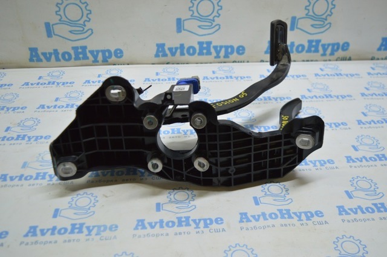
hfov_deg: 53.2
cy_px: 128
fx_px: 387
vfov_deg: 36.8
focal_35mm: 36
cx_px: 194
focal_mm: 24
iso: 400
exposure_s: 1/60
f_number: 4
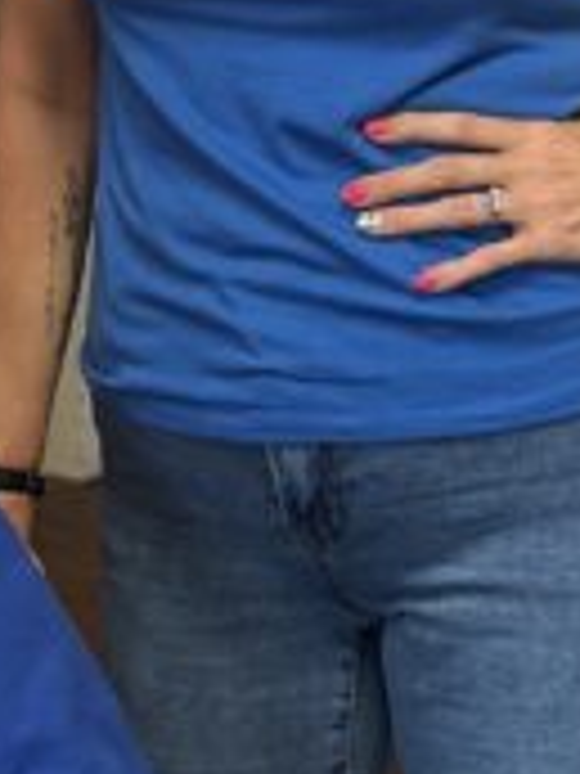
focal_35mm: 143
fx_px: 3195
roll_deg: -0.5
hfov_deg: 10.3
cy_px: 364
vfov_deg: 13.8
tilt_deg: -12.3
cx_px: -27
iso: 250
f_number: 1.78
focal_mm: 6.76
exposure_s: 1/60
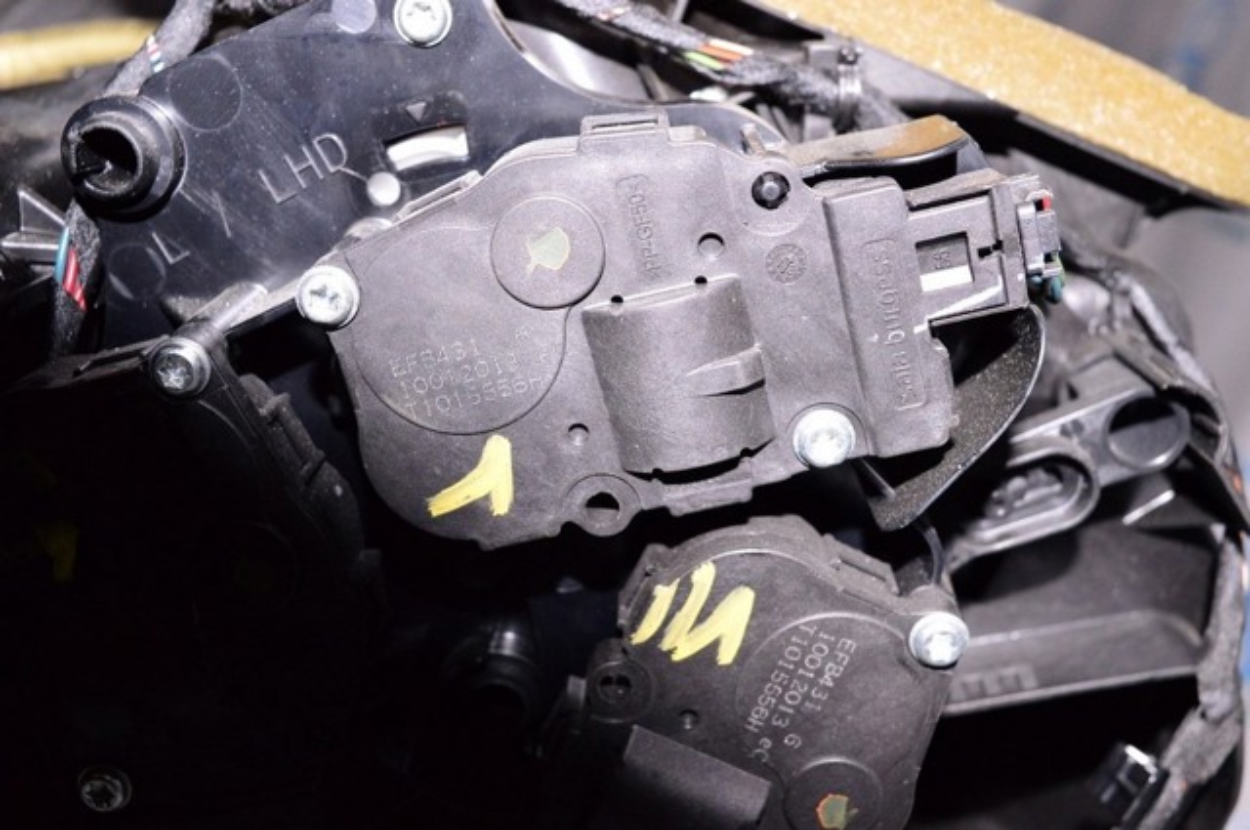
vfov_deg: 32.9
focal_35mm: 40
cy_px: 415
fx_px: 1404
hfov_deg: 48.0
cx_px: 625
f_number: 8
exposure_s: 1/200
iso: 1600
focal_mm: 27
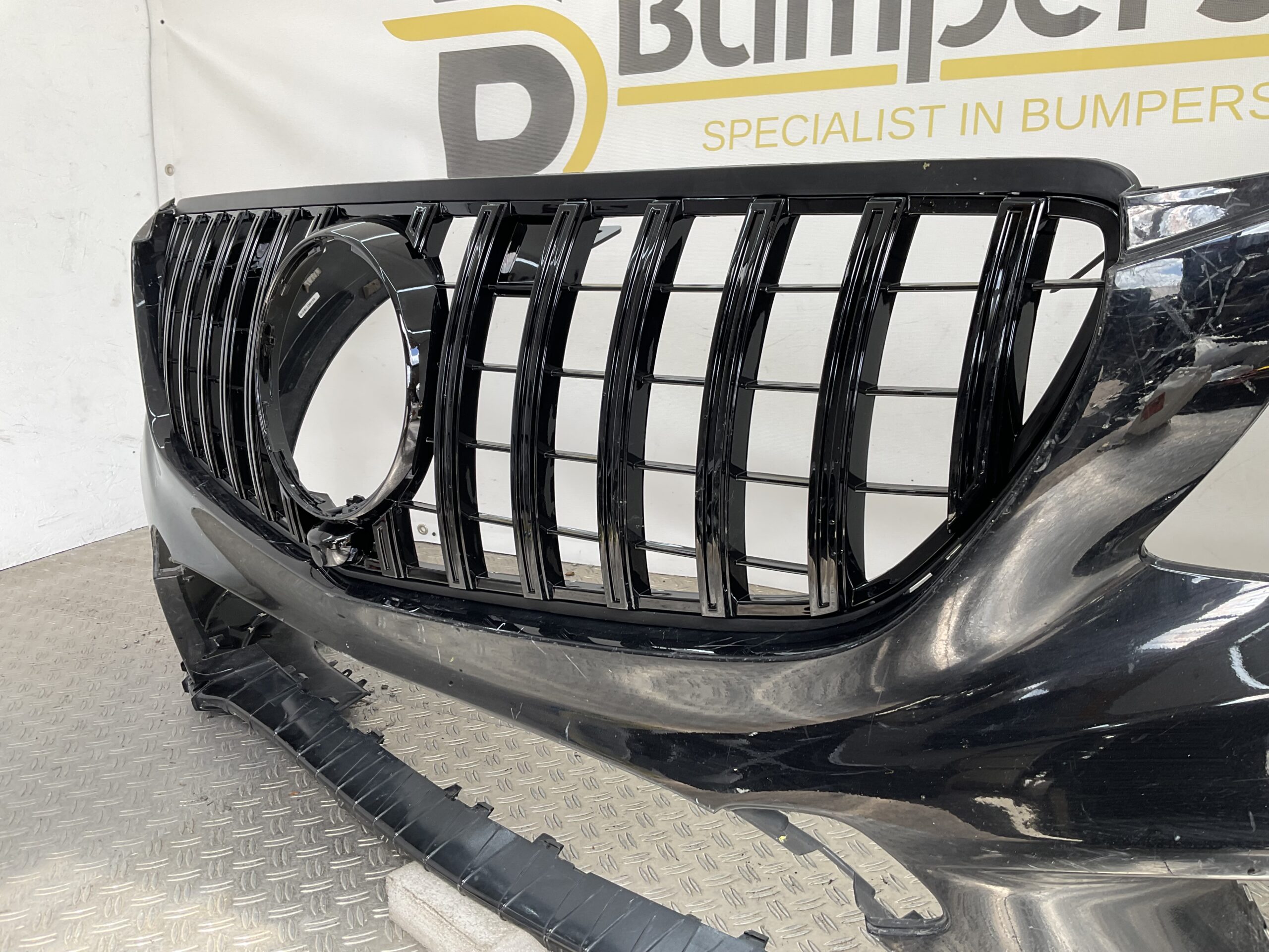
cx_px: 634
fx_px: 1063
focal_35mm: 29
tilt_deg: -14.6
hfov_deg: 61.7
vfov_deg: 48.2
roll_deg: +0.6
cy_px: 476
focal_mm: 3
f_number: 1.8
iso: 16
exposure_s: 1/168
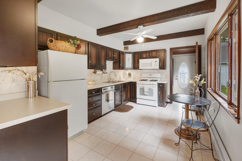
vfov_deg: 77.3
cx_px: 121
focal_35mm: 15
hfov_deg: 100.4
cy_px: 80
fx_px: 101
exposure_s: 1/15
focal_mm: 10
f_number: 8
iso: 400
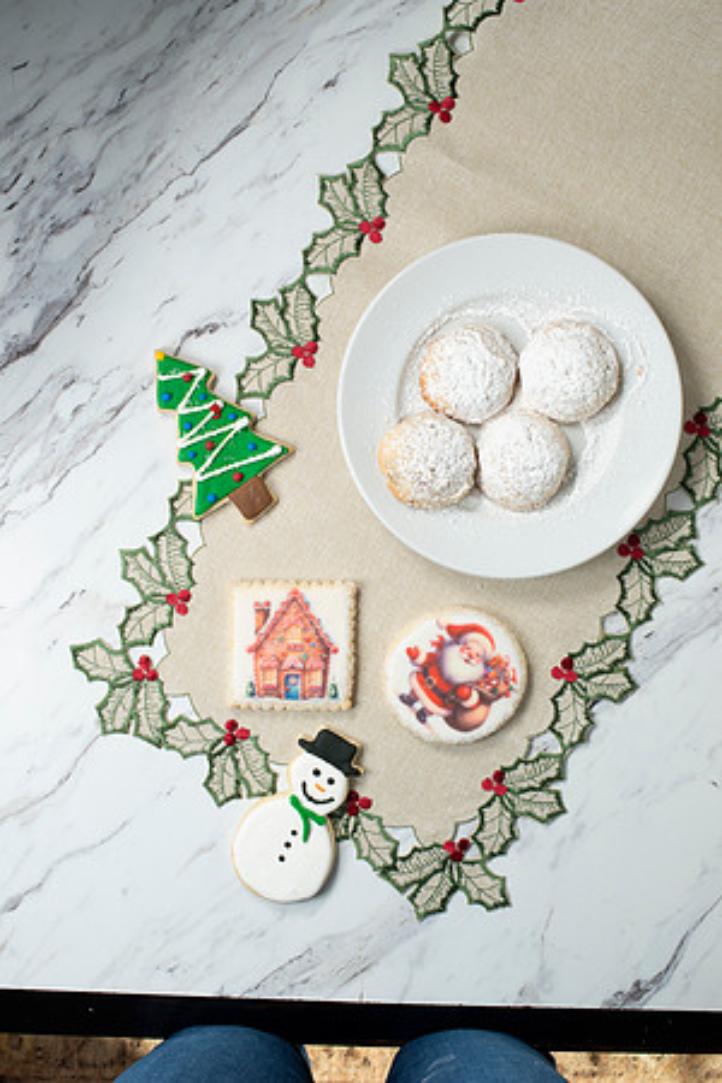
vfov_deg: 39.6
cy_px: 542
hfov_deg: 27.0
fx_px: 1504
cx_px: 361
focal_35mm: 50
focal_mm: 50
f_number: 7.1
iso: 200
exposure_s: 1/200
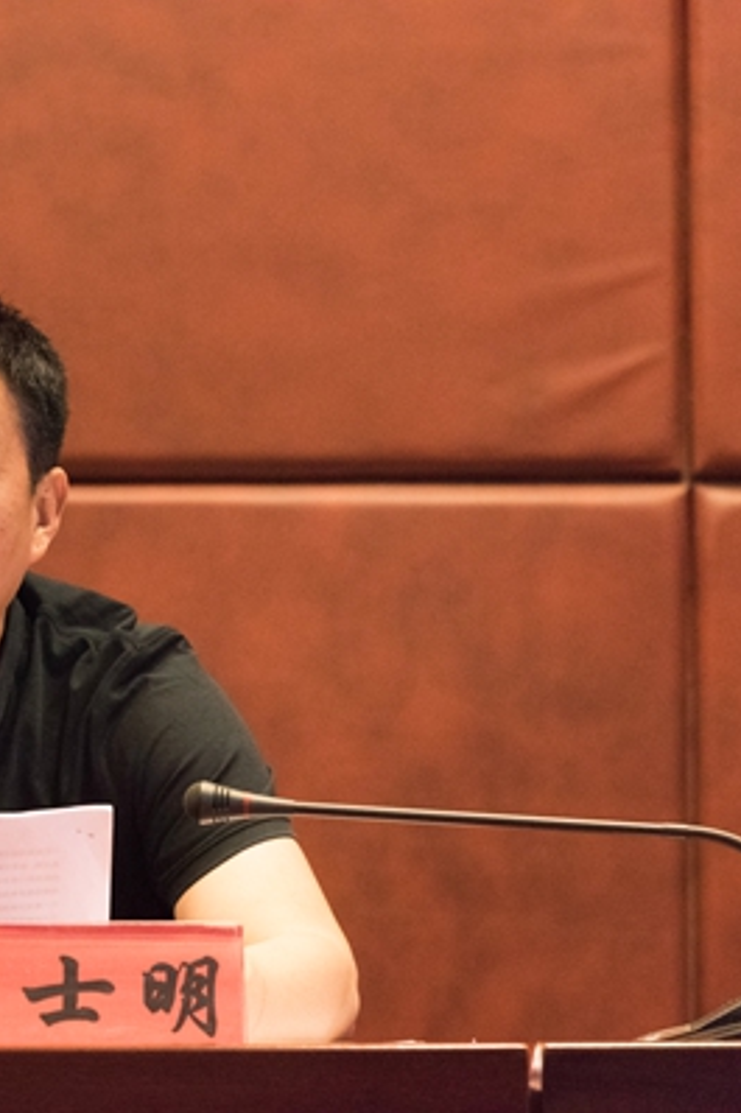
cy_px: 556
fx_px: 5129
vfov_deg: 12.4
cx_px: -87
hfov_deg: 8.2
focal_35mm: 166
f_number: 6.3
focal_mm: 110
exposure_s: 1/125
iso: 5600
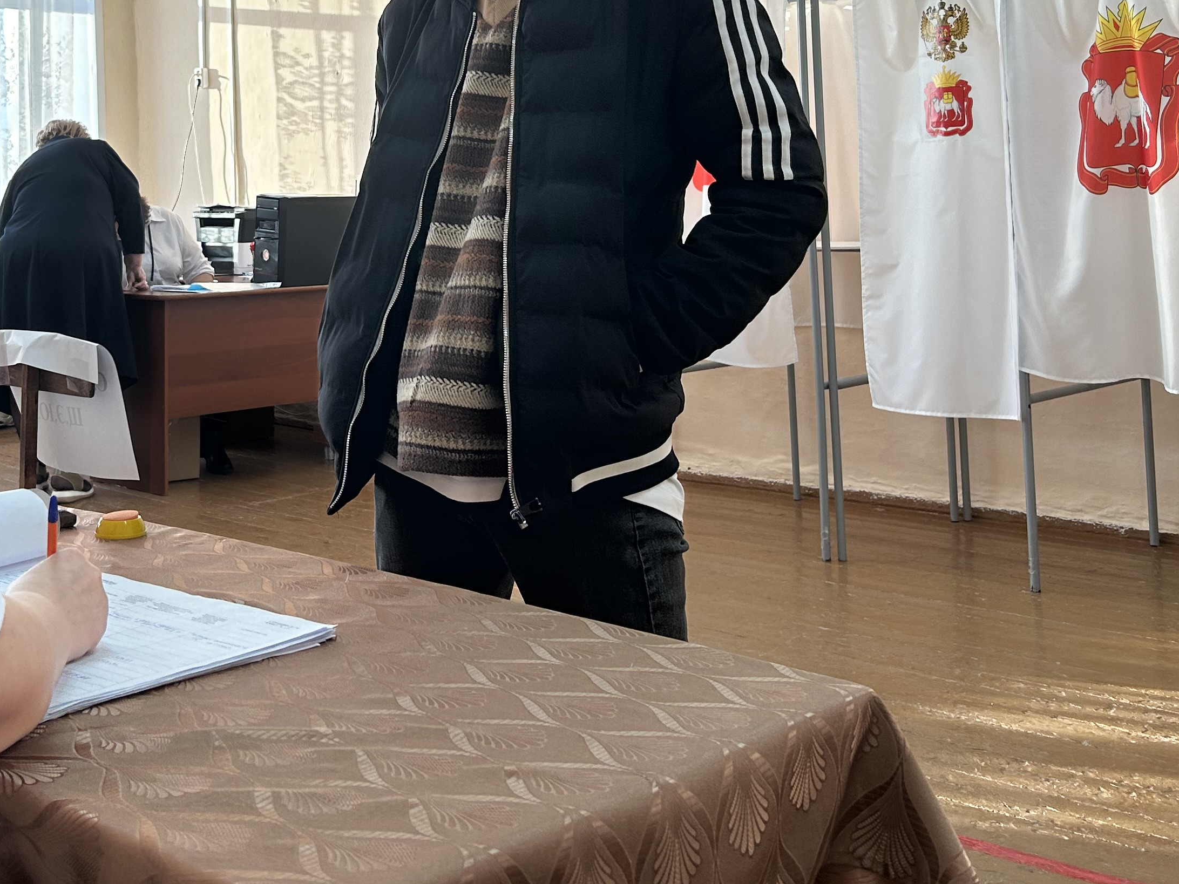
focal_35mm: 48
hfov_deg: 38.8
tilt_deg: +3.7
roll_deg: +1.1
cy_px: 90
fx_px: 1635
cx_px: 317
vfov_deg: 29.1
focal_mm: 5.7
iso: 40
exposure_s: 1/234
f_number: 1.5
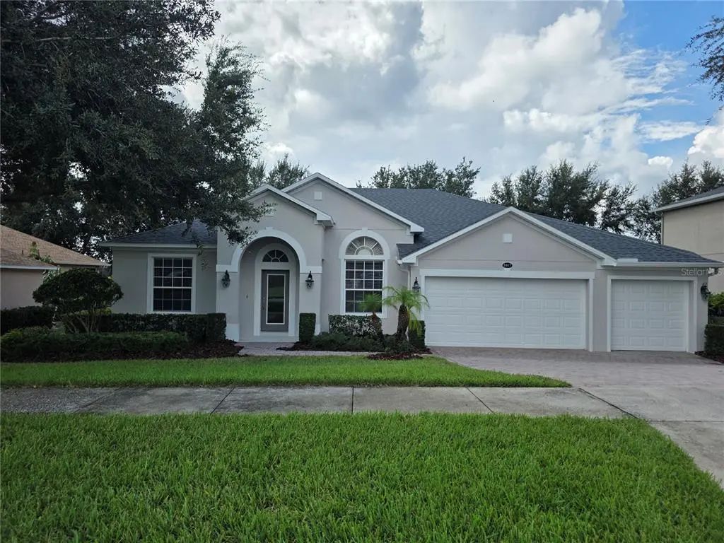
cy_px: 272
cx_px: 362
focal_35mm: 23
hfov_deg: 73.9
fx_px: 481
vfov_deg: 58.9
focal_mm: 6.3
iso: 80
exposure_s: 1/7944
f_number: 1.7
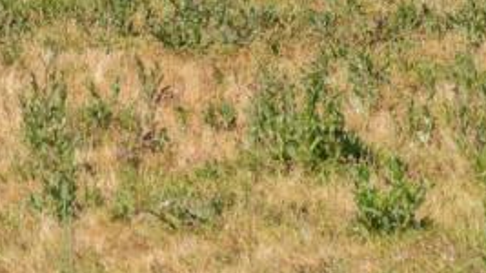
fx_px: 2654
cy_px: -521
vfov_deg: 5.6
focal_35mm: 206
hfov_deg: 10.4
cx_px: 422
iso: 400
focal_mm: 35
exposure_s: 1/1000
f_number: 9
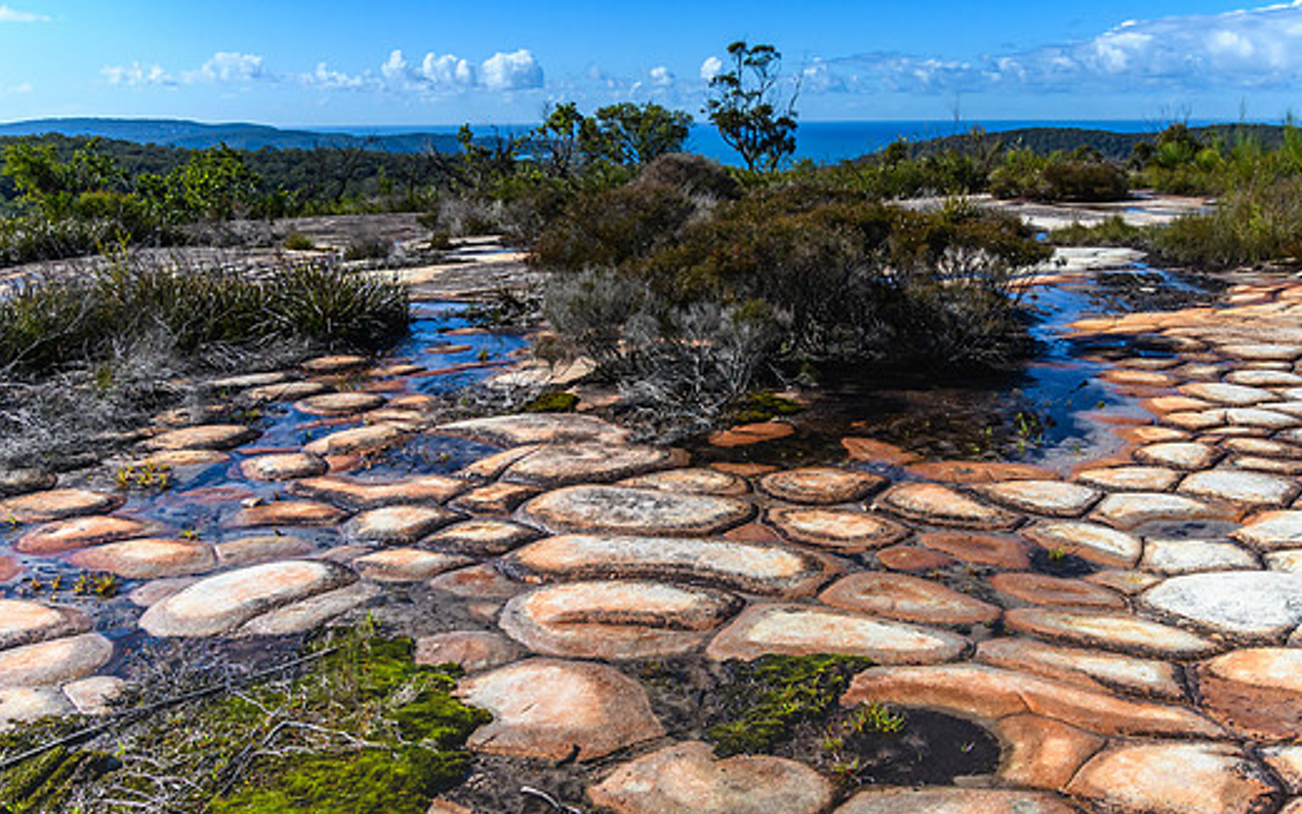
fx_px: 1135
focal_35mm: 32
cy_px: 397
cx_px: 718
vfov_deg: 39.4
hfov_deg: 59.5
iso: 250
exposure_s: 1/2000
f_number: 7.1
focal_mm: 18
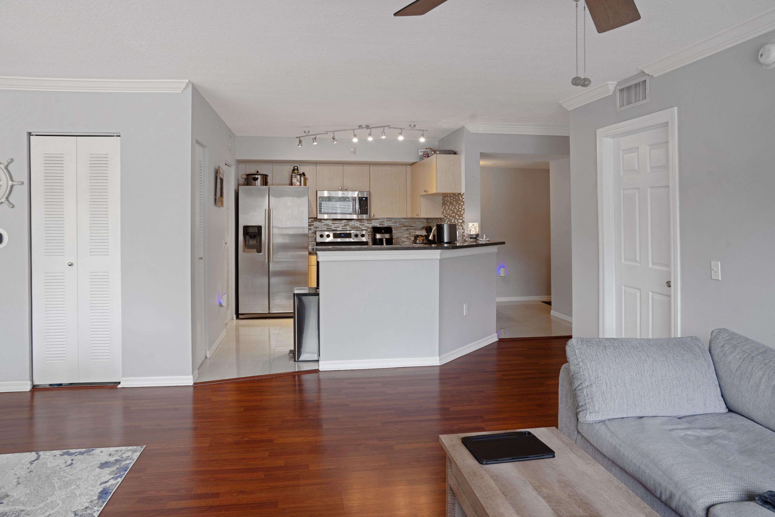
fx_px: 517
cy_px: 258
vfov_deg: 53.1
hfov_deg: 73.7
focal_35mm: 24
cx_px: 388
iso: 100
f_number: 8
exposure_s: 1/15
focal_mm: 24
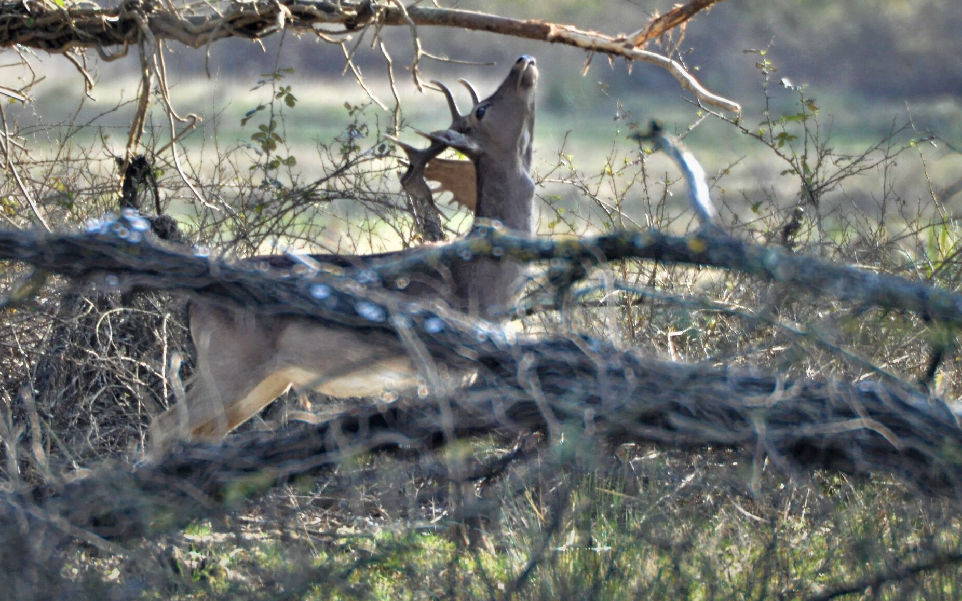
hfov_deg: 2.7
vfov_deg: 1.7
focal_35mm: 791
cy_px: 190
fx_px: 20738
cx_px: 453
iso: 1400
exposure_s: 1/500
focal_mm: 400
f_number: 5.6
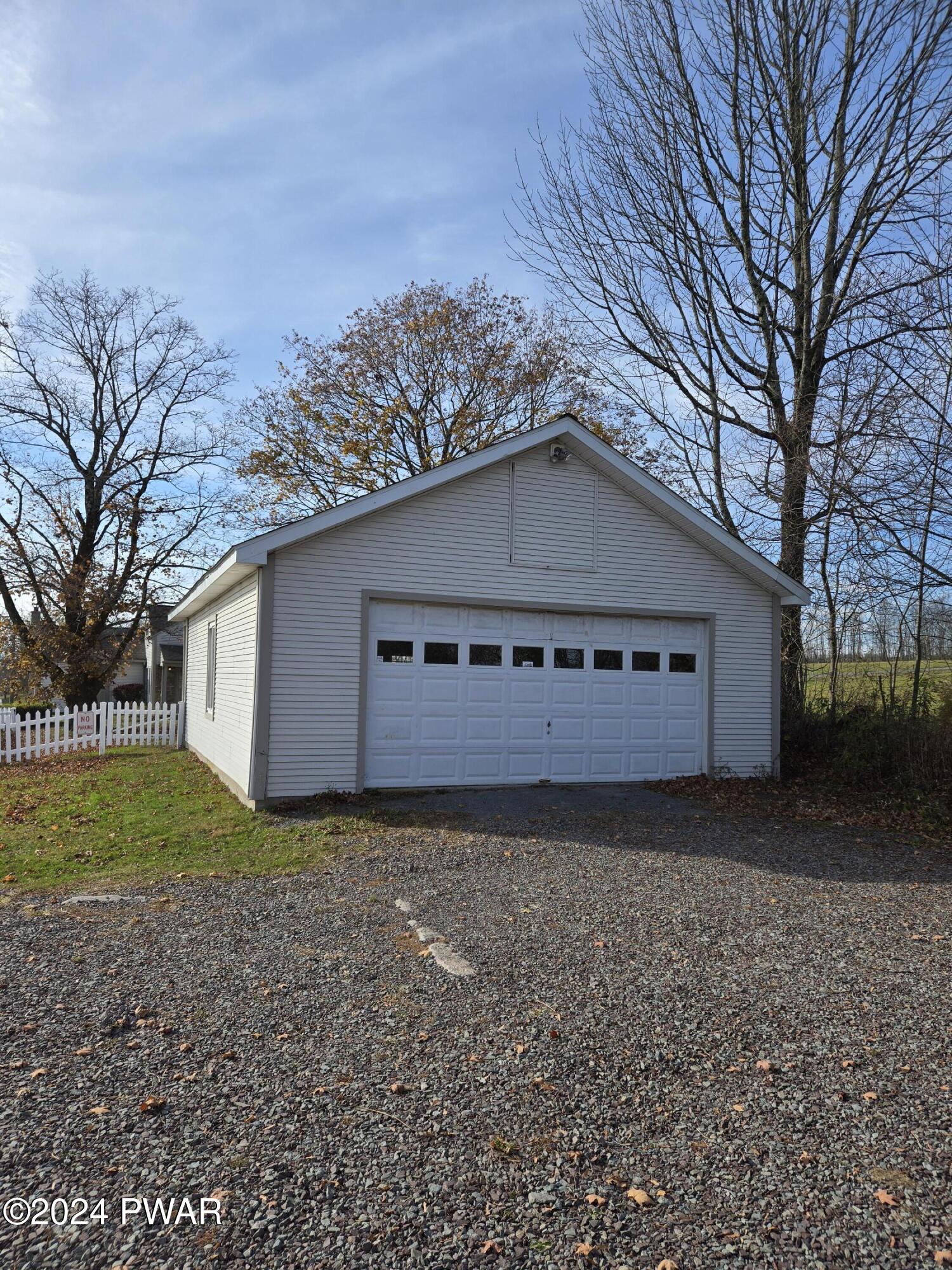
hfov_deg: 58.9
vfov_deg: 73.9
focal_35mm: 23
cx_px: 476
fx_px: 843
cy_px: 635
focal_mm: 5.4
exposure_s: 1/1380
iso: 25
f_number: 1.8
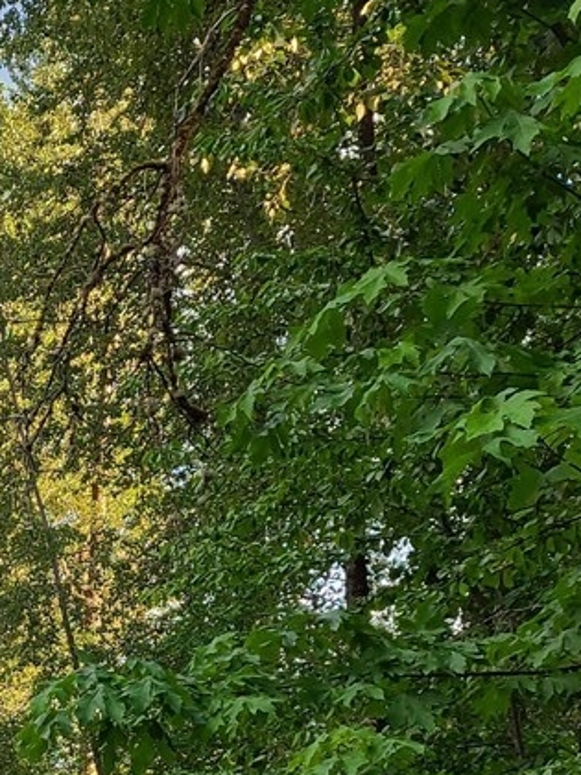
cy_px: 1017
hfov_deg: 13.9
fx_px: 2216
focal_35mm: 99
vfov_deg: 18.4
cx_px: -321
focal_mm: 5.4
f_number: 1.8
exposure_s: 1/236
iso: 40
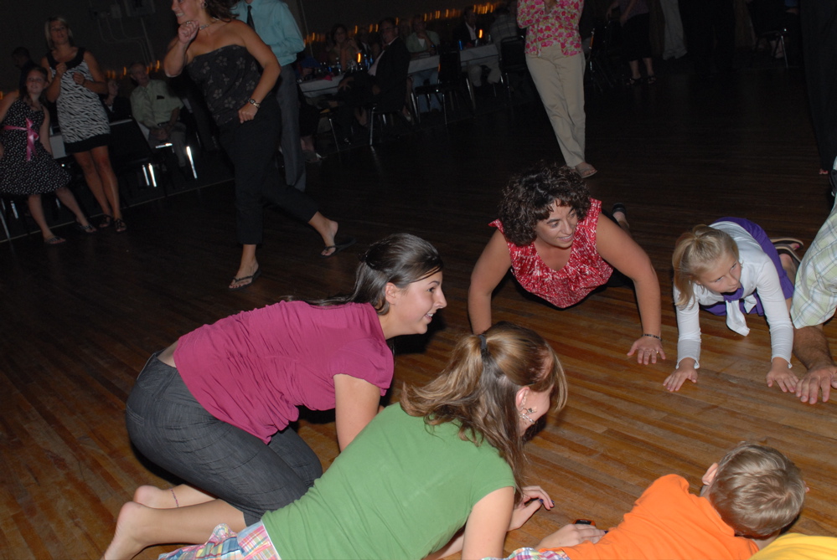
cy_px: 280
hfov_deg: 53.1
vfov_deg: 37.0
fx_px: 838
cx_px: 418
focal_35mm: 36
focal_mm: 24
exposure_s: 1/60
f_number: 5.6
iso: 400
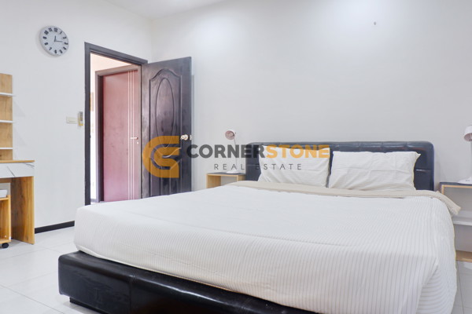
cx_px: 236
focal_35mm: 24
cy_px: 157
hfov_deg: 73.7
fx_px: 315
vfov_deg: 53.1
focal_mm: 16
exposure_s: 1/25
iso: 200
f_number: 3.5
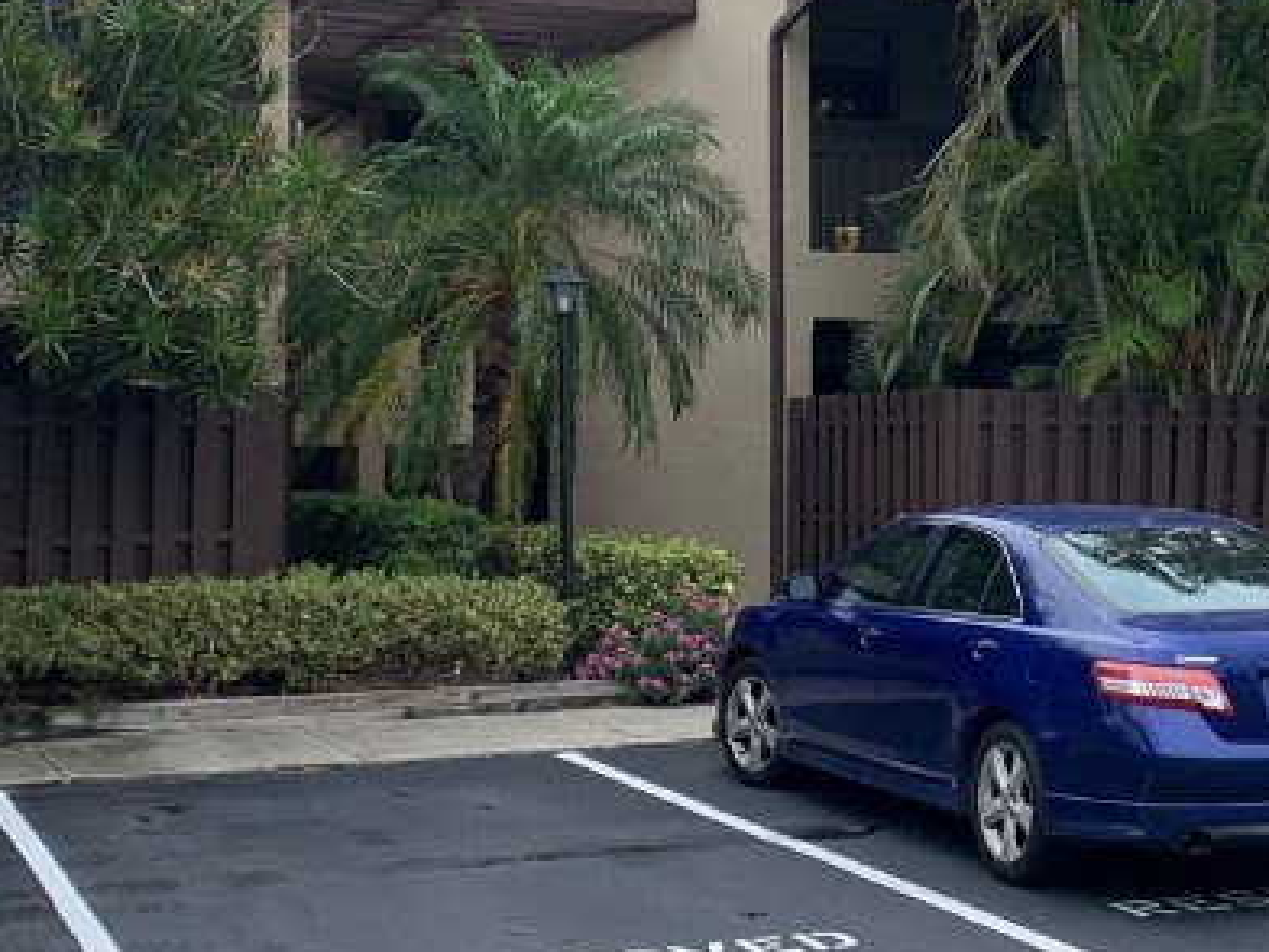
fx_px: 2493
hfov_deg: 28.3
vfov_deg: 21.4
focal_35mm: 68
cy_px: 240
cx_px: 874
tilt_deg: +6.3
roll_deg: +0.7
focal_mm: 4.25
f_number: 1.8
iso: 25
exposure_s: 1/749
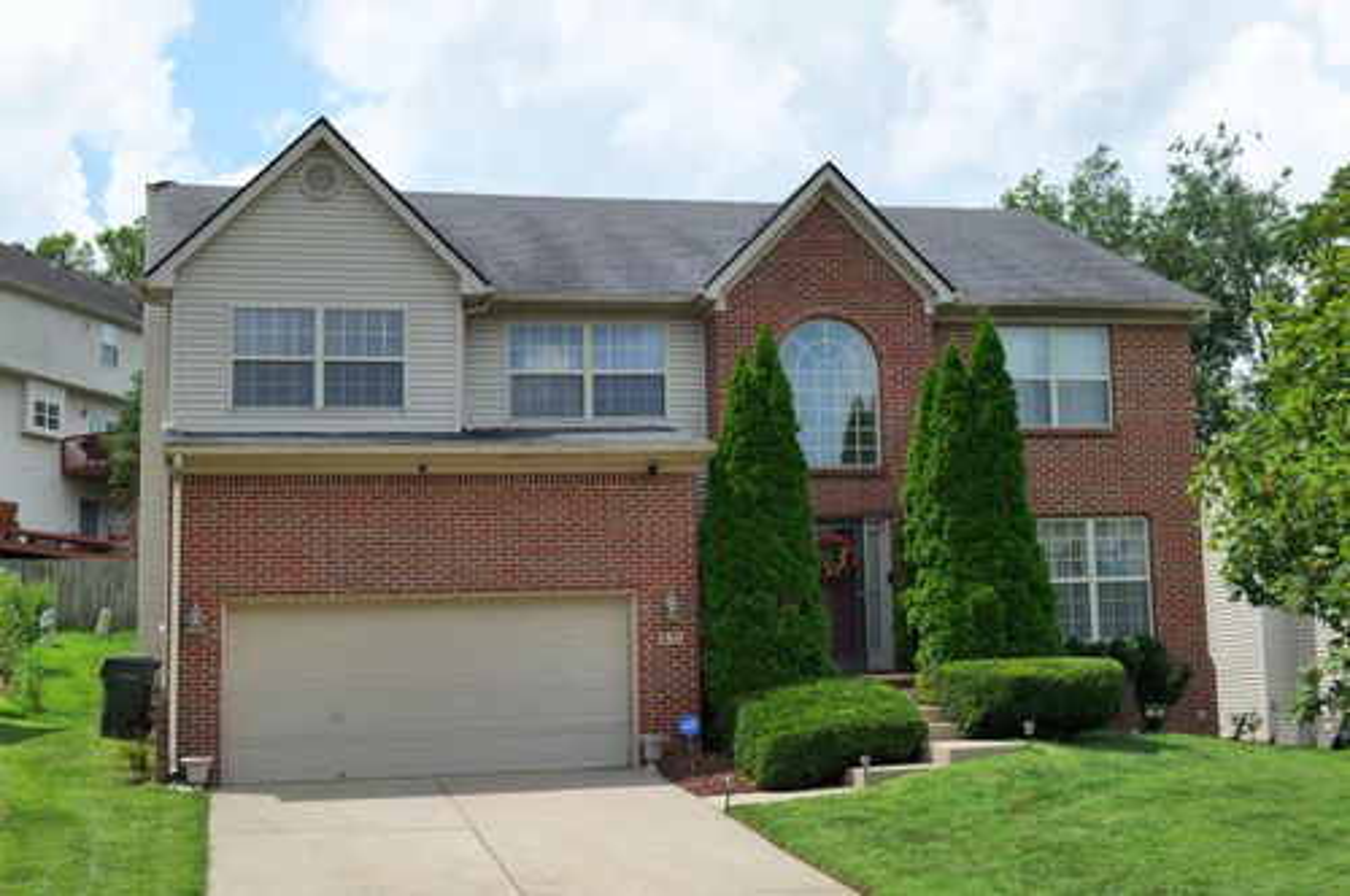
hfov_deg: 44.6
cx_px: 675
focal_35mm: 44
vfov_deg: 30.4
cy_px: 448
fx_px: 1648
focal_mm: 44
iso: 100
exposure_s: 1/250
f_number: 8
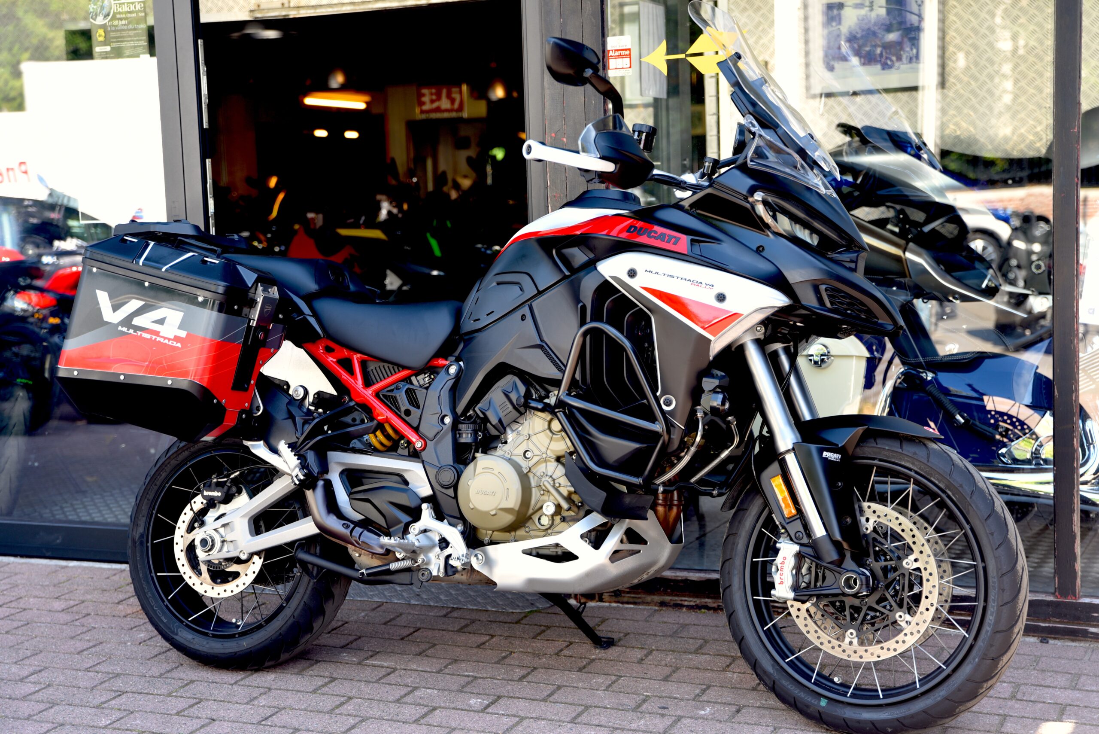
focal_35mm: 56
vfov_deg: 24.2
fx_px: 1710
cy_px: 367
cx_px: 550
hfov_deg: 35.6
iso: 100
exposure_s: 1/60
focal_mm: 56
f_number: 3.2
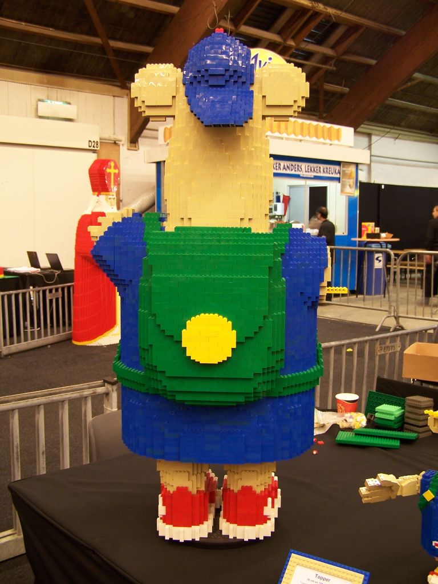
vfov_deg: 49.0
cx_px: 219
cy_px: 292
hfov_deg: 37.7
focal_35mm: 38
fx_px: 641
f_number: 2.8
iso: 80
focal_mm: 6.3
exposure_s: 1/2
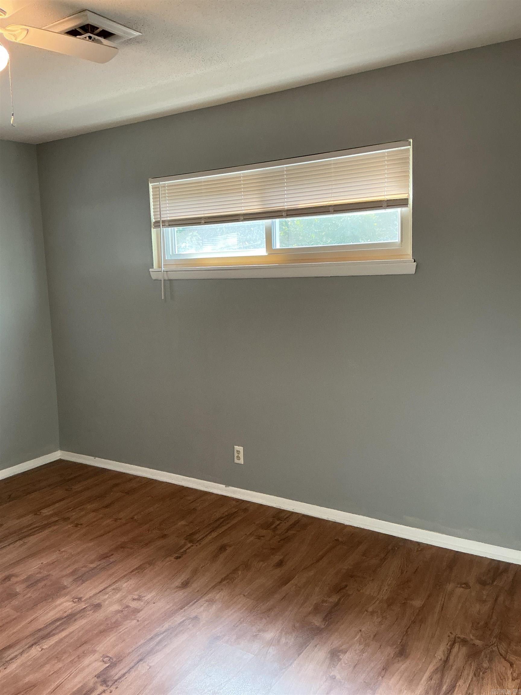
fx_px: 582
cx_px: 260
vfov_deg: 61.7
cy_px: 348
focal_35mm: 29
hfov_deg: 48.2
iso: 160
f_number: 1.8
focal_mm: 3
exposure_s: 1/60
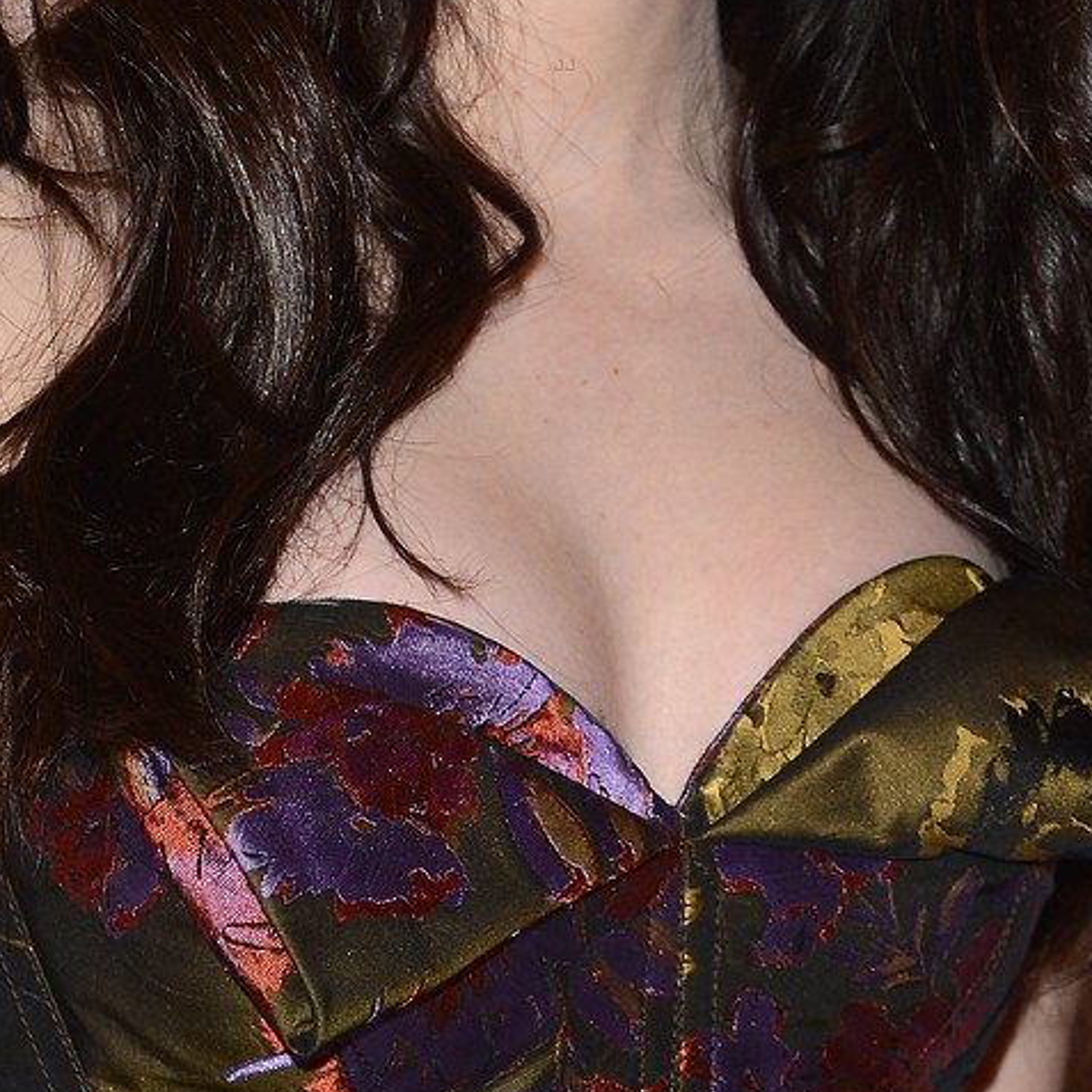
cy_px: 66
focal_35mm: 207
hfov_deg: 8.5
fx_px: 7388
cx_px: 564
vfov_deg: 8.4
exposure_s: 1/250
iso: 500
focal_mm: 95
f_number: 6.3
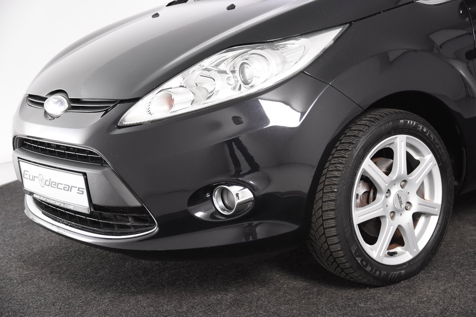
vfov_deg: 23.8
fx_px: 754
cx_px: 238
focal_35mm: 57
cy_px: 158
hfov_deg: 35.1
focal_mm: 38
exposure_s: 1/80
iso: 1600
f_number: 4
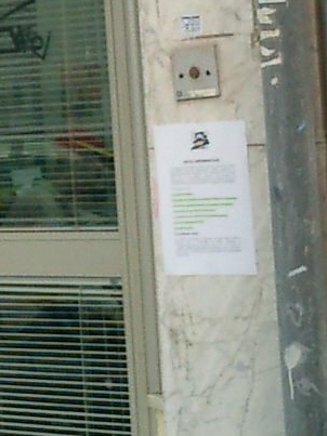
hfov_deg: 10.1
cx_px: -140
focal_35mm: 143
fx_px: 1802
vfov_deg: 13.7
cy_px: 74
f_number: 3.2
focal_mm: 7.5
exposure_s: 1/60
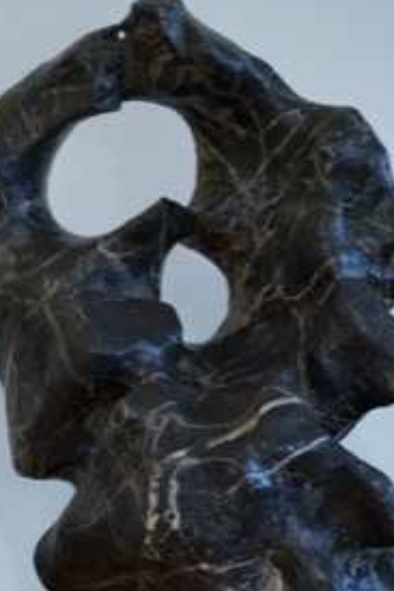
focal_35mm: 83
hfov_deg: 16.4
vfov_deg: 24.3
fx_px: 1364
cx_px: 194
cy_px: 413
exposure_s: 1/100
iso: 2000
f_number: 4.5
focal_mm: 38
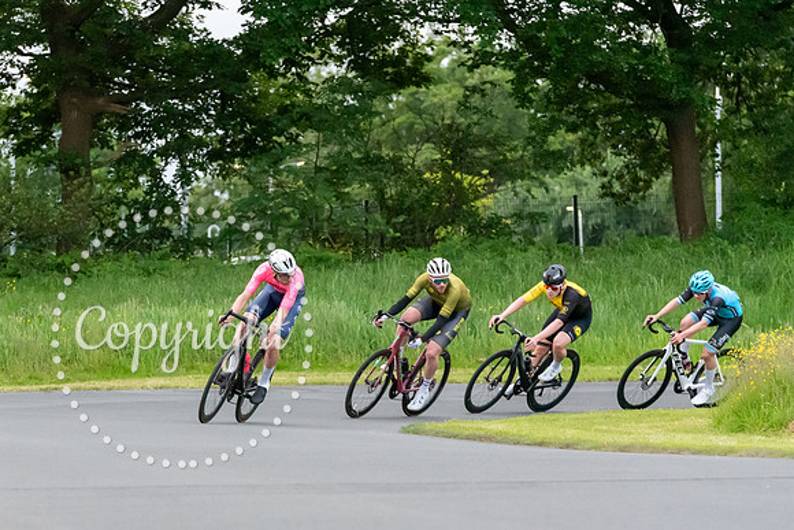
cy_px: 280
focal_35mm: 241
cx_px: 303
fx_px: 5311
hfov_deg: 8.5
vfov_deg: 5.7
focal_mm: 190
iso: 9000
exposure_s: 1/800
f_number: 6.3
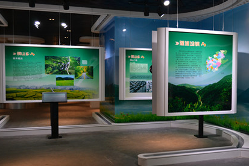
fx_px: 277
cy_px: 88
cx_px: 159
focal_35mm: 40
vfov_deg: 33.4
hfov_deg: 47.9
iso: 400
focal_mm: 20
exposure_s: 1/60
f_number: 4
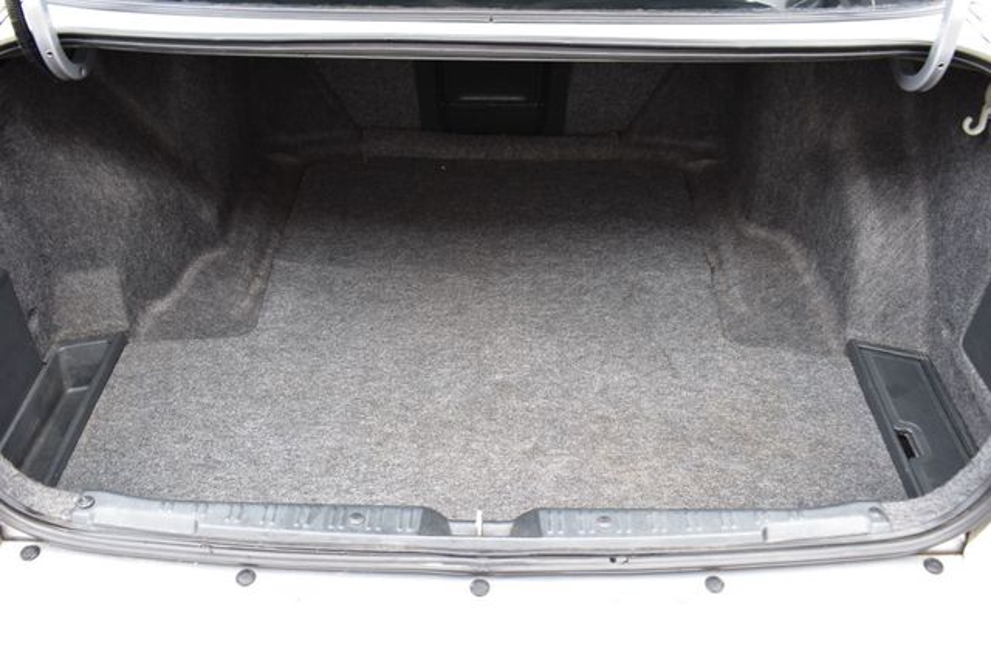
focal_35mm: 30
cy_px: 330
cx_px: 496
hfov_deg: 62.0
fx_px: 825
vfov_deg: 43.6
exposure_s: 1/30
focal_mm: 20
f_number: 7.1
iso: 400
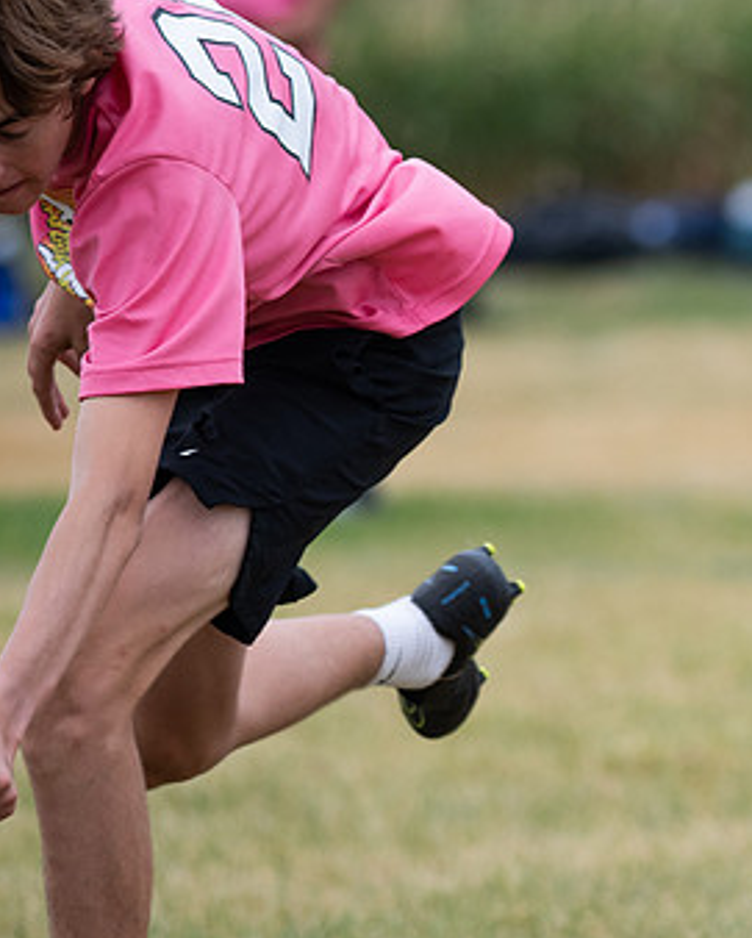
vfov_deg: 2.3
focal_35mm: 843
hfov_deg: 1.8
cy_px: 547
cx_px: 751
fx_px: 23421
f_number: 4.5
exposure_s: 1/2000
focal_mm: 300
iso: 400
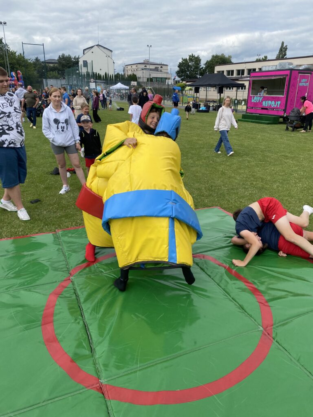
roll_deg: +0.2
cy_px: 208
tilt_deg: -17.7
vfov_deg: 67.3
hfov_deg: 53.1
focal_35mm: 26
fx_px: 313
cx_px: 156
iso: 32
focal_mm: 4.25
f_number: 1.8
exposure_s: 1/2105
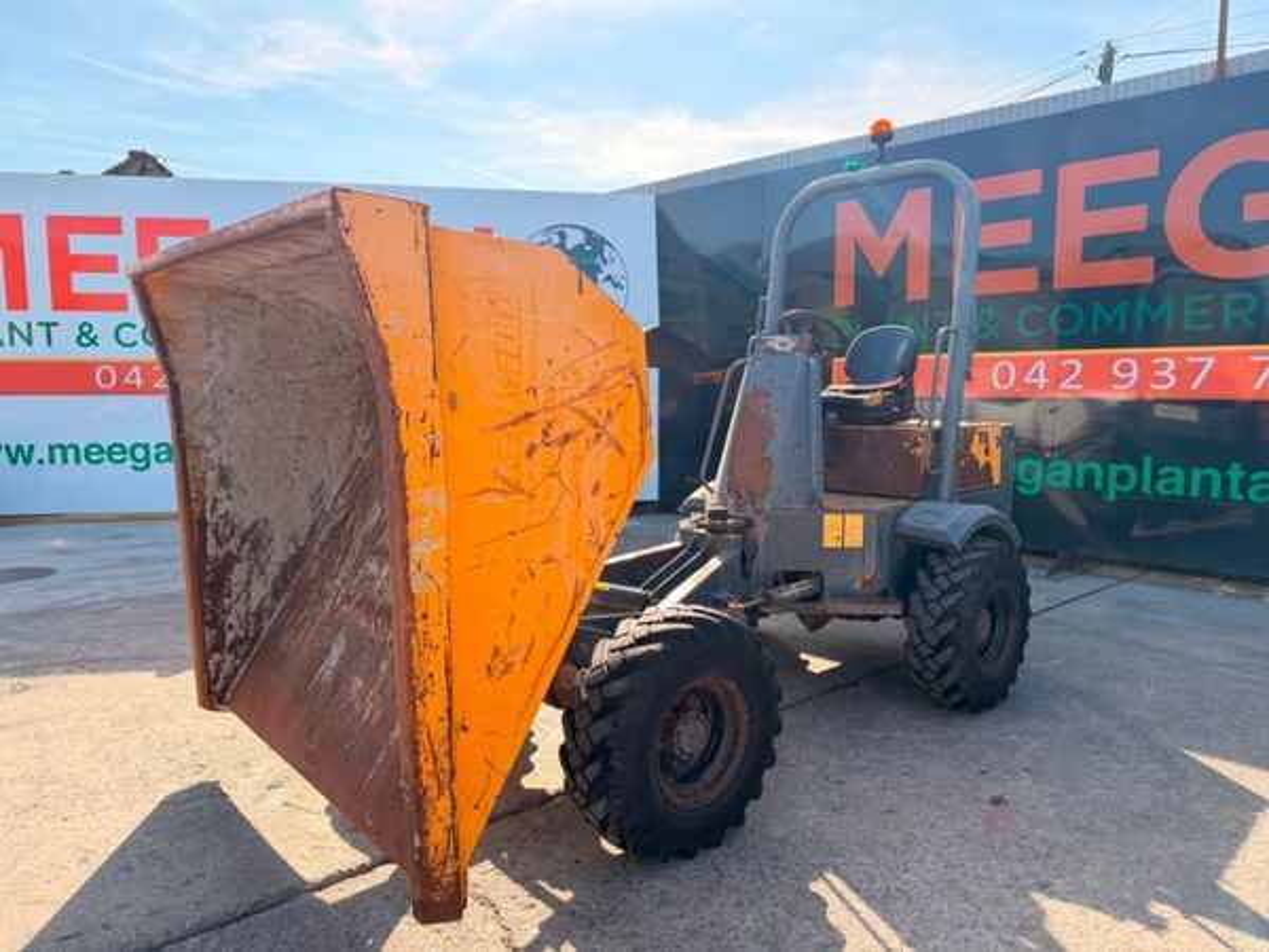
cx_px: 634
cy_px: 476
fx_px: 880
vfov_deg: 56.8
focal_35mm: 24
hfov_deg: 71.6
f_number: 1.78
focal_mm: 6.76
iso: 100
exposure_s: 1/1553
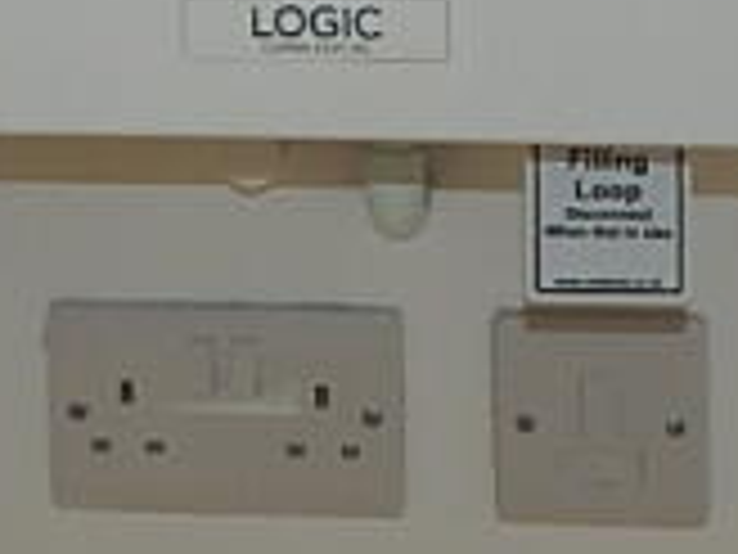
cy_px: -793
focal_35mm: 137
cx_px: 302
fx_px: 2921
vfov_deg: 9.6
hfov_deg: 14.4
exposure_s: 1/30
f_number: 3
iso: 125
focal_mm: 4
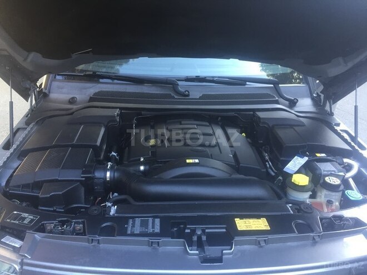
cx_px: 184
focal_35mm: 29
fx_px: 307
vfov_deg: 48.2
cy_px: 138
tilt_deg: -20.9
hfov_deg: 61.7
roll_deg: -4.7
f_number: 2.2
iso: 50
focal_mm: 4.15
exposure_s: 1/33
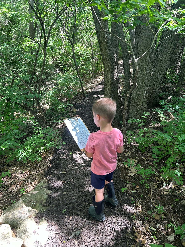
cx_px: 92
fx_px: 185
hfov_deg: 53.1
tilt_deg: -25.2
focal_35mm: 26
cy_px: 124
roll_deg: -1.8
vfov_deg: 67.3
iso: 64
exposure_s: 1/121
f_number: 1.5
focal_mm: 5.7
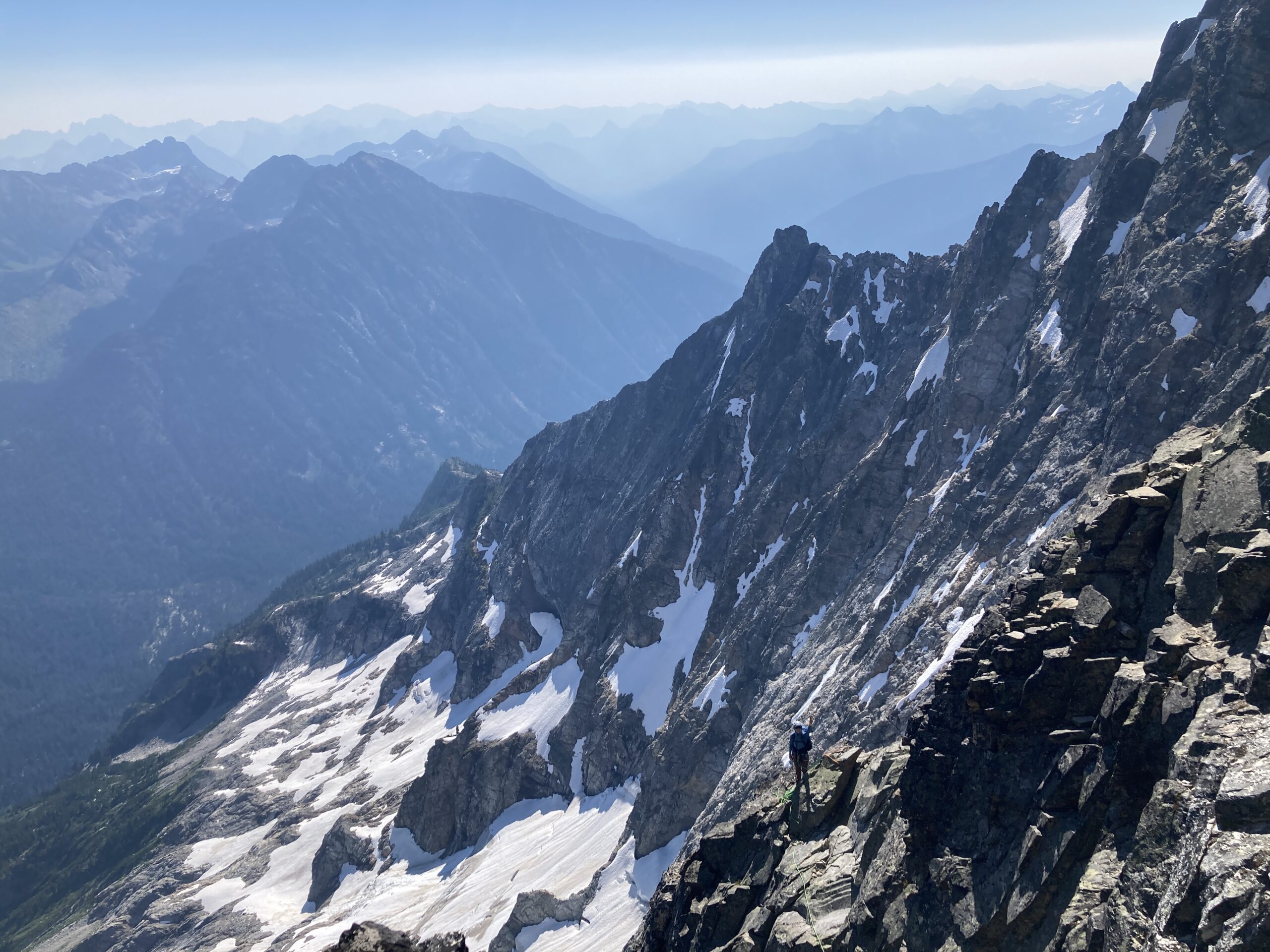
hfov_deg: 63.4
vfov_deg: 49.7
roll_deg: +2.7
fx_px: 1027
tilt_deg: -18.4
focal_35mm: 28
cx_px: 635
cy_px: 476
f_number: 1.8
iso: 20
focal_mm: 3.99
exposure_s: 1/2703
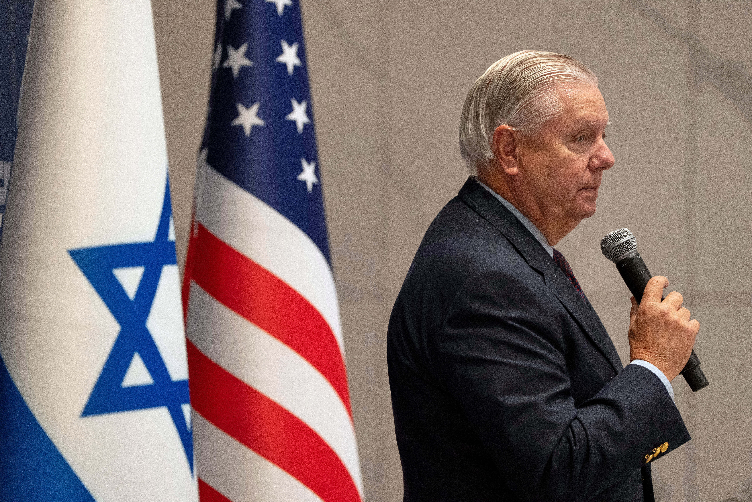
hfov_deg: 12.6
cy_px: 251
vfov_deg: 8.4
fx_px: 3405
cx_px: 376
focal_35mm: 163
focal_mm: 163
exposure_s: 1/320
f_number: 3.2
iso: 3200
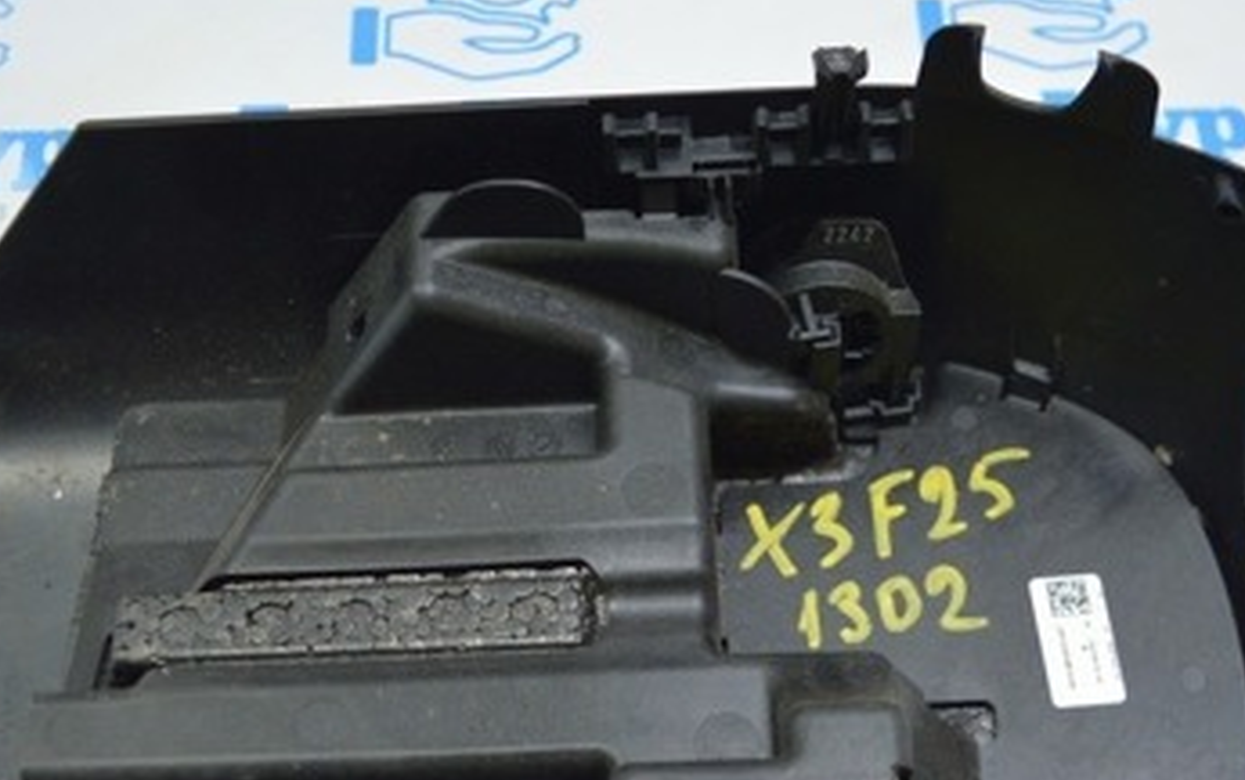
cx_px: 577
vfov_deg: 24.9
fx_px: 1731
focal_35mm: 51
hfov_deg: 39.5
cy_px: 634
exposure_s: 1/50
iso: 400
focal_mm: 18
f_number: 3.5
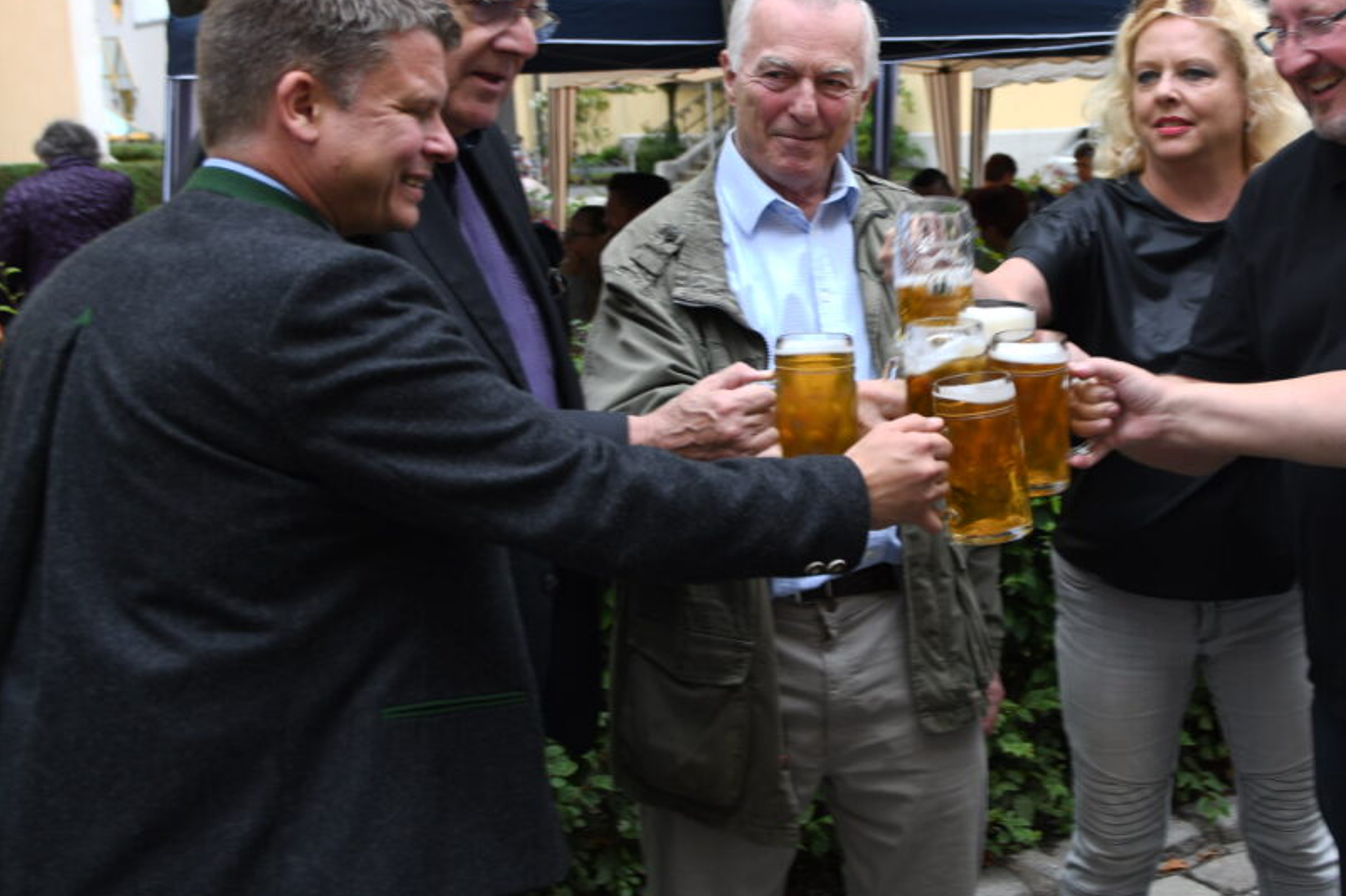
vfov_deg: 24.9
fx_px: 2018
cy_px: 287
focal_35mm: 54
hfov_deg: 36.1
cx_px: 1006
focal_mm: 24
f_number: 3.5
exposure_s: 1/50
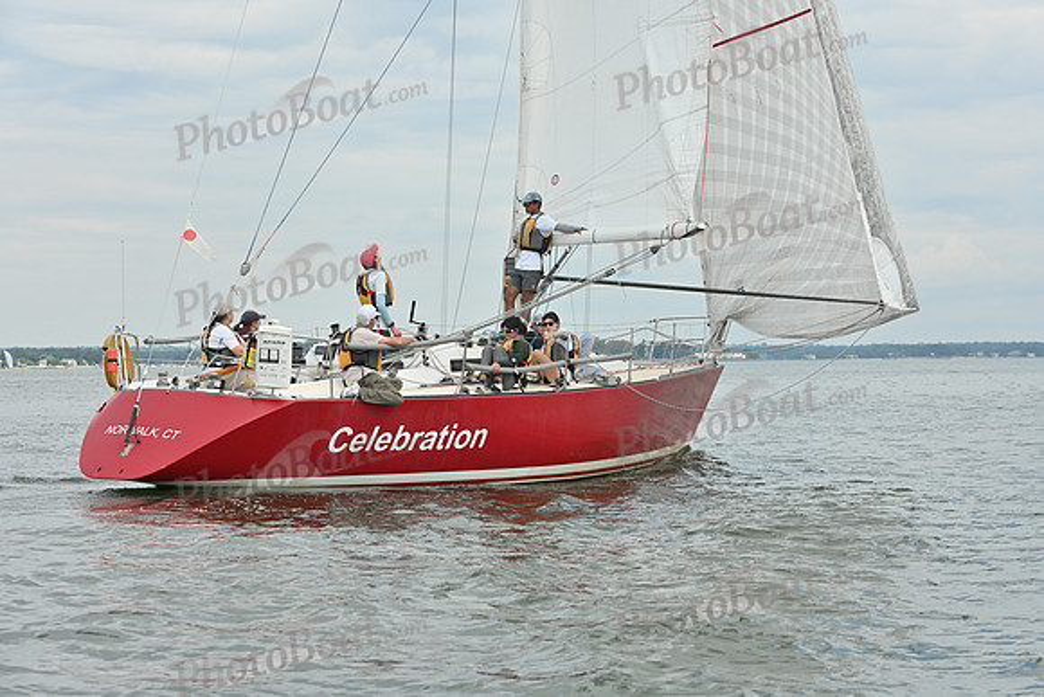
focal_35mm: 90
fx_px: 2610
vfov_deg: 15.2
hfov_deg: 22.6
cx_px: 522
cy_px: 348
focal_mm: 90
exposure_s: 1/1250
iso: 320
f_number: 7.1
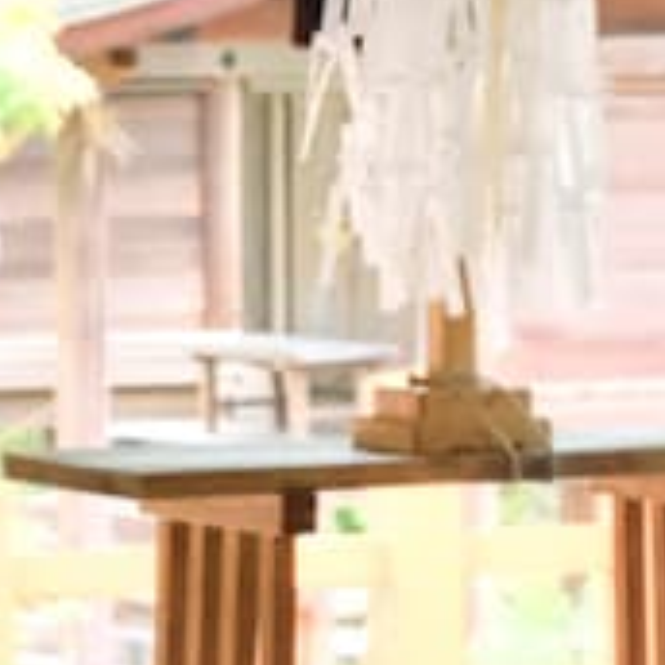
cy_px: 392
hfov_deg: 6.2
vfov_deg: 6.6
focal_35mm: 267
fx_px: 5803
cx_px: -1164
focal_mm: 35.8
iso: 3200
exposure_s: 1/100
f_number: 5
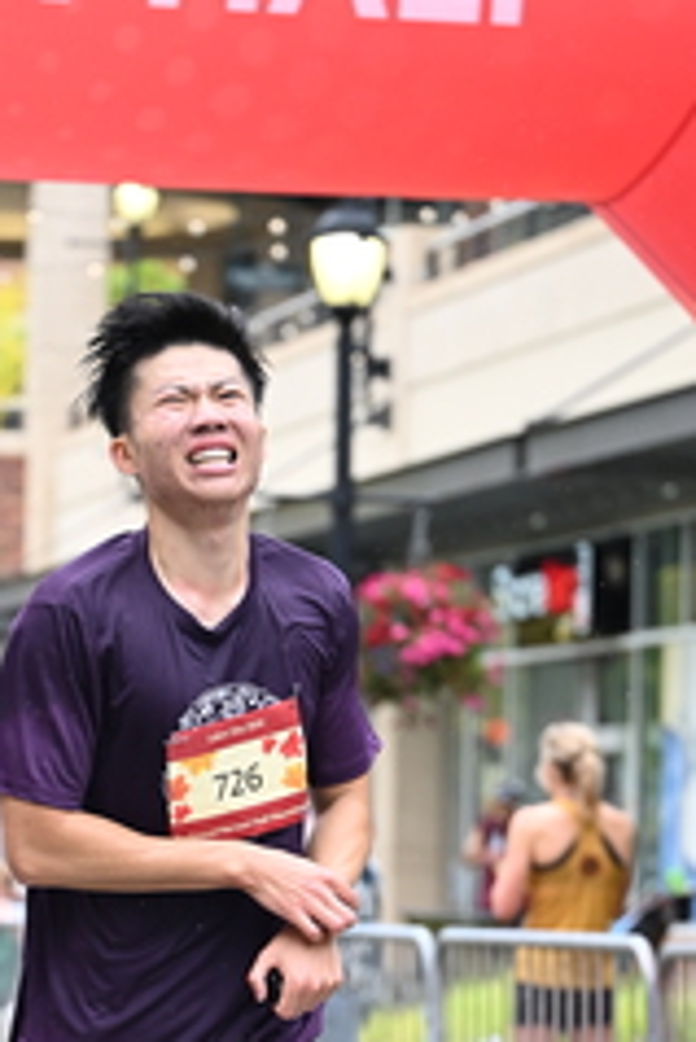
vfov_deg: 12.6
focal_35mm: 162
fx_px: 4691
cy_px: 954
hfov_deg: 8.5
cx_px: 147
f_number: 2.8
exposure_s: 1/1600
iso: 1250
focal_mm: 70
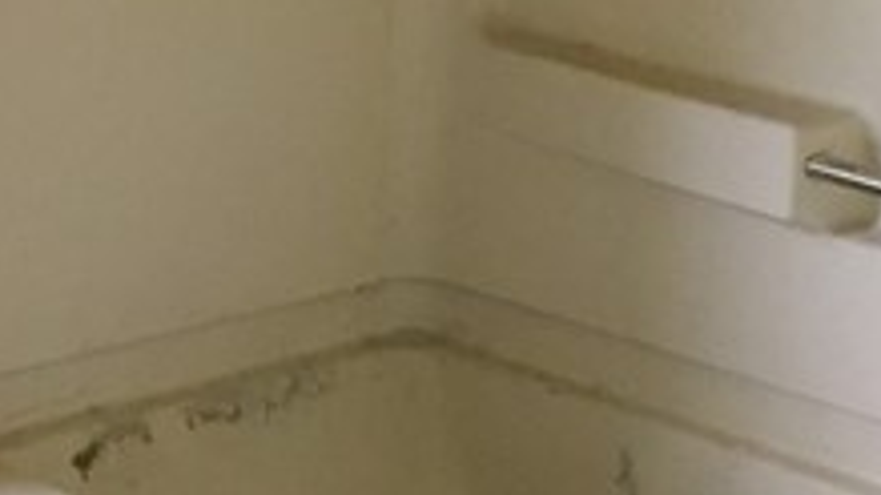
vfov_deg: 8.2
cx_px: -197
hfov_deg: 14.1
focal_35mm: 148
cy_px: 113
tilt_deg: -15.5
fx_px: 3456
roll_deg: -0.1
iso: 32
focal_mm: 4.15
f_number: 2.2
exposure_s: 1/30
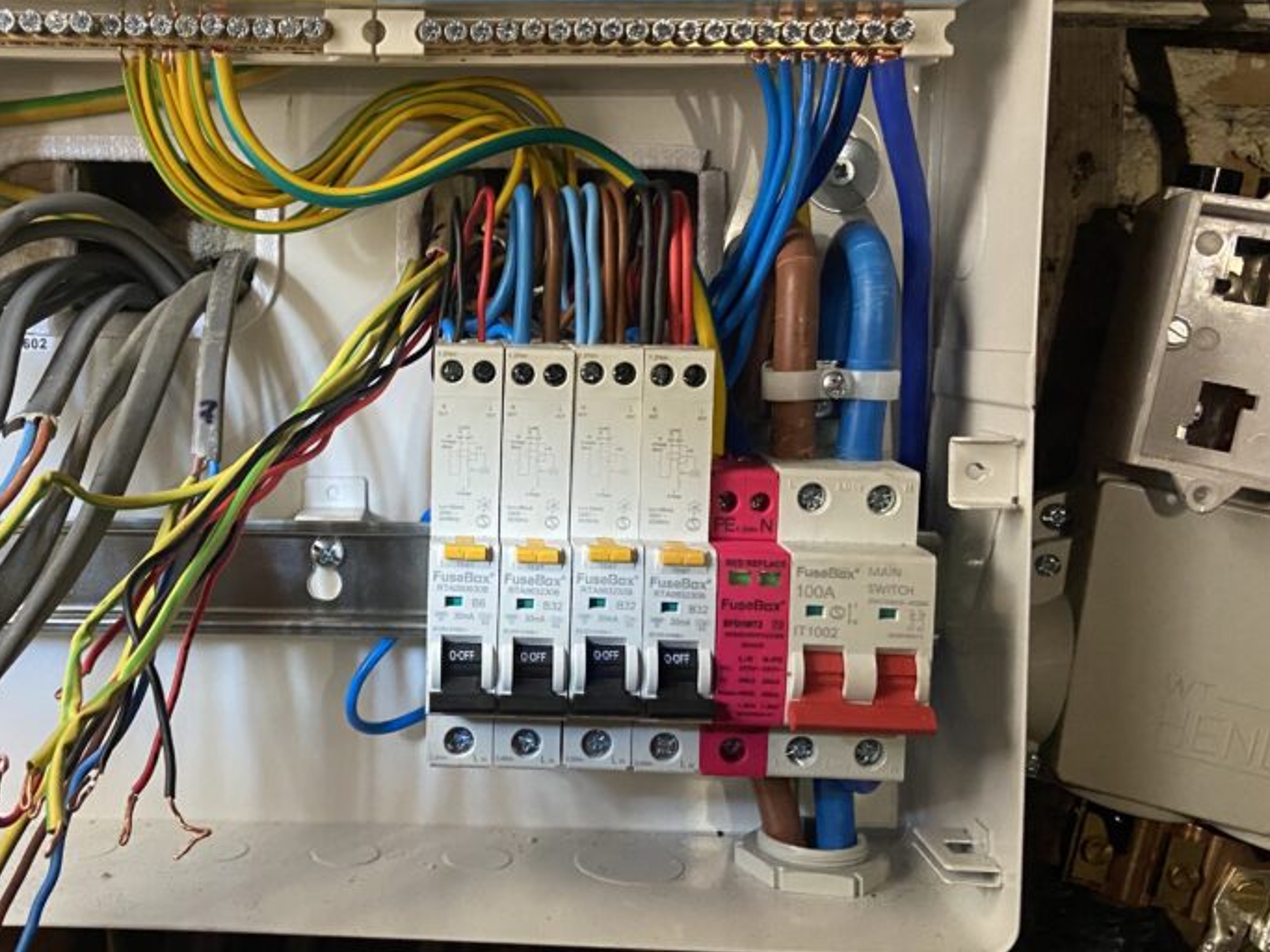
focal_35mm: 39
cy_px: 416
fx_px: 1431
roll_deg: -2.0
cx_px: 411
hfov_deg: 47.0
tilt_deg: -4.4
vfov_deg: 36.8
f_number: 1.8
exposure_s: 1/34
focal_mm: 4.25
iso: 500
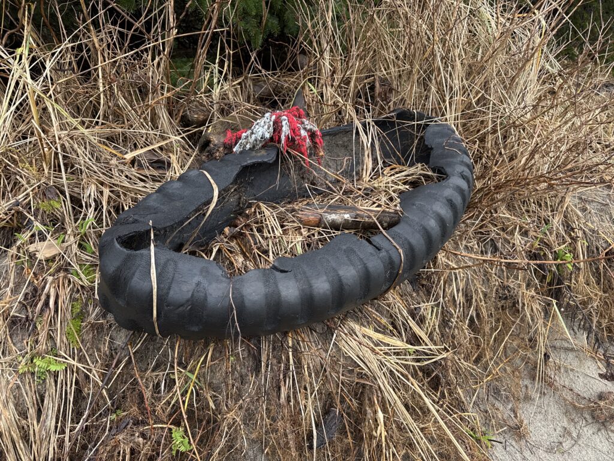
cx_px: 307
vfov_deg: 56.8
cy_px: 230
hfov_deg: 71.6
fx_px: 426
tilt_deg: -17.2
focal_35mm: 24
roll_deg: +2.2
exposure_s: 1/121
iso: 50
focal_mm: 6.76
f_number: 1.78
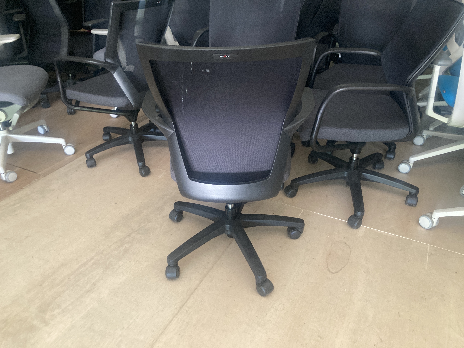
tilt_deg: -31.4
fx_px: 375
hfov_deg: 63.4
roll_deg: +2.3
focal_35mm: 28
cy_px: 174
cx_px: 232
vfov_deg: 49.7
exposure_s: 1/34
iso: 400
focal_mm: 3.99
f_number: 1.8
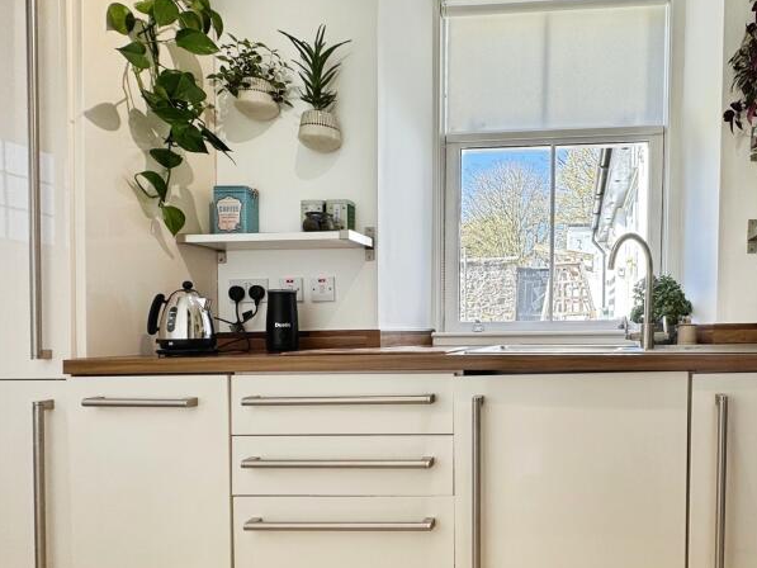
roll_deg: +0.4
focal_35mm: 24
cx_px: 563
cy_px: 371
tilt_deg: -2.8
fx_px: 525
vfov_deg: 55.8
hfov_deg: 67.3
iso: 40
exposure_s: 1/108
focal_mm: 2.22
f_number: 2.2
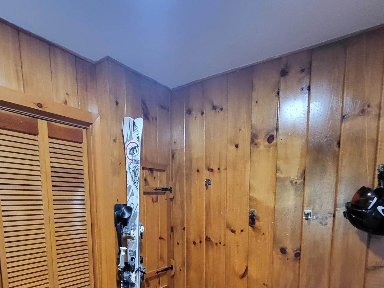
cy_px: 252
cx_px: 161
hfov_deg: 68.9
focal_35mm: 25
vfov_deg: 49.7
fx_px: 277
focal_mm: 1.74
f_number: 2.2
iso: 500
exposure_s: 1/30
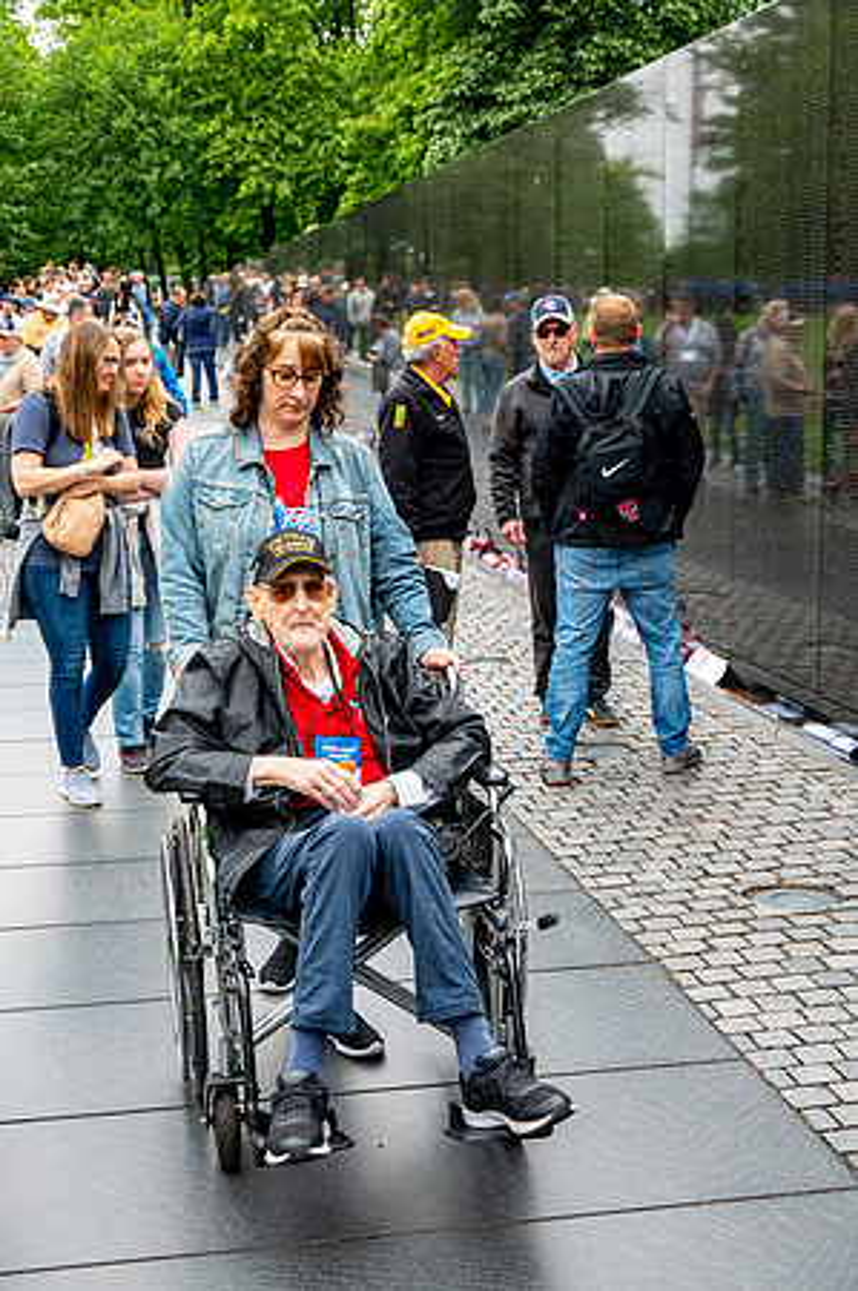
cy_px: 646
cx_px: 429
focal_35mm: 50
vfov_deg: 39.6
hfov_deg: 26.9
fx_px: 1792
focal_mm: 50
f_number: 8
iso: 1600
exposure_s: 1/640
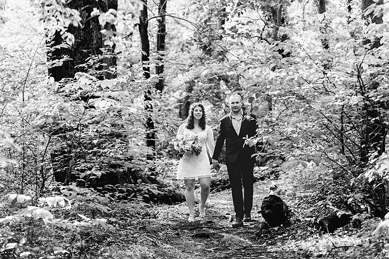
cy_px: 127
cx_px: 196
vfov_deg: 18.8
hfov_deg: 27.9
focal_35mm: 72
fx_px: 782
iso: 640
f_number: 2.8
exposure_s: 1/400
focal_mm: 70
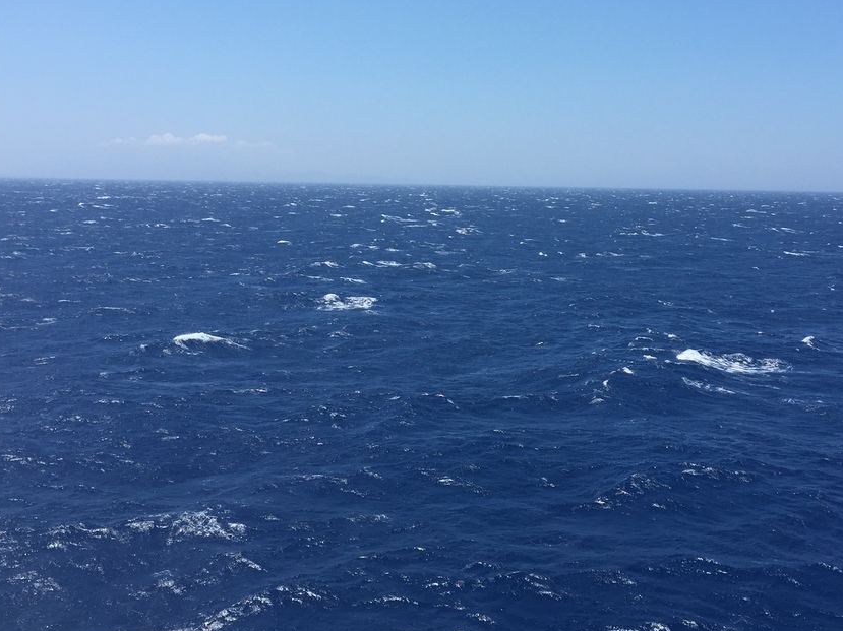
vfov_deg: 33.9
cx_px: 486
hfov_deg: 44.7
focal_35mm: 42
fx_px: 1022
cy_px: 188
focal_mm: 4.15
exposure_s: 1/2198
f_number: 2.2
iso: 32
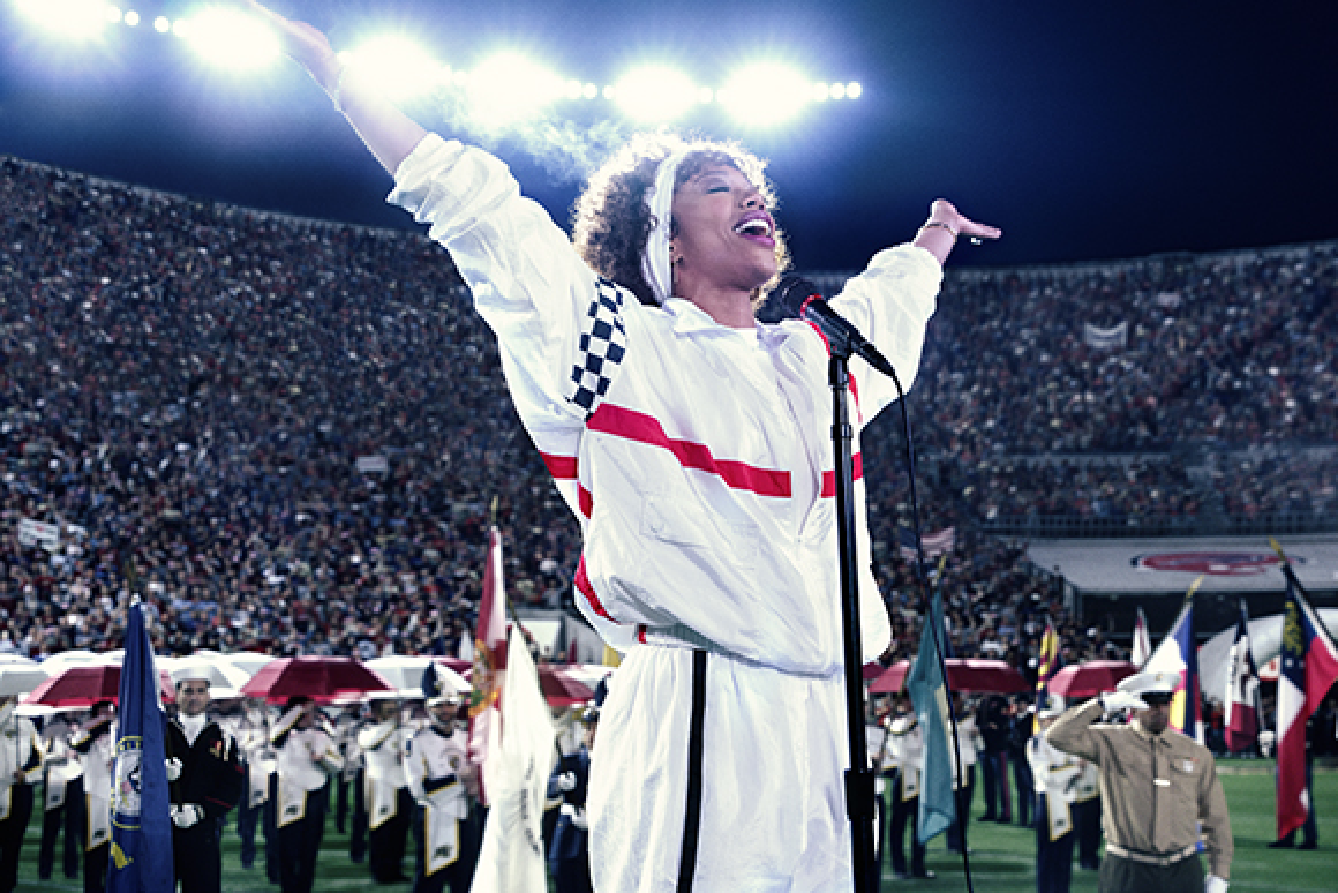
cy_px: 446
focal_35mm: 44
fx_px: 1632
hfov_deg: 44.6
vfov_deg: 30.6
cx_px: 669
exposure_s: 1/400
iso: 3200
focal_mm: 43.9
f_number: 4.5
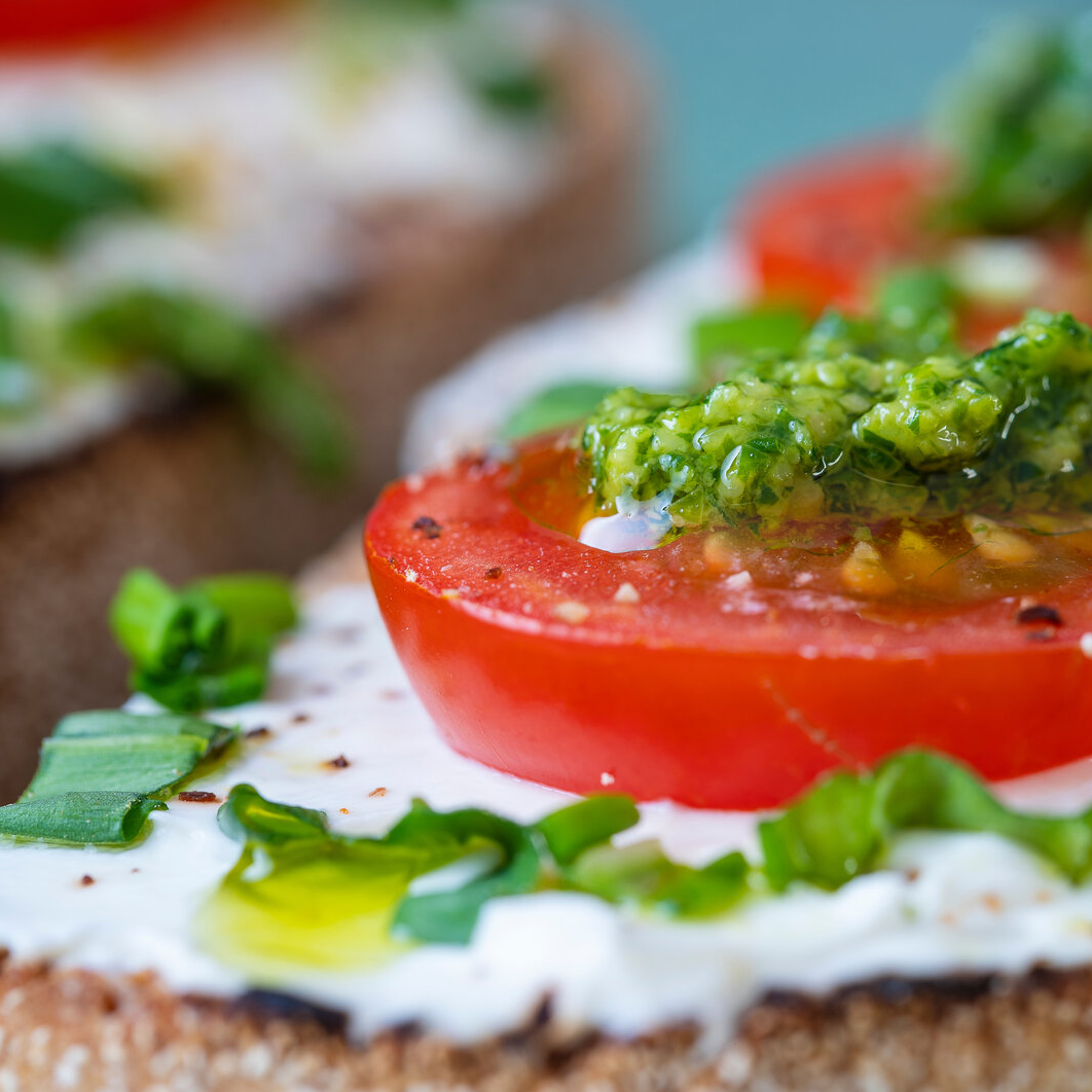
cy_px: 544
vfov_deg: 13.6
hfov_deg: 13.6
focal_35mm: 128
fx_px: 4568
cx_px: 764
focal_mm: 100
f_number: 8
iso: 100
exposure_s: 1/2
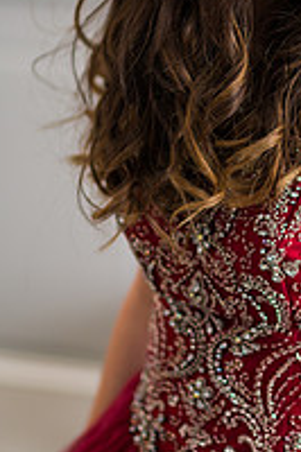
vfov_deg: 10.8
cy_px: 131
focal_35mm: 191
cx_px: 320
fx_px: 2399
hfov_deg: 7.1
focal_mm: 85
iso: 320
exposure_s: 1/200
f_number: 2
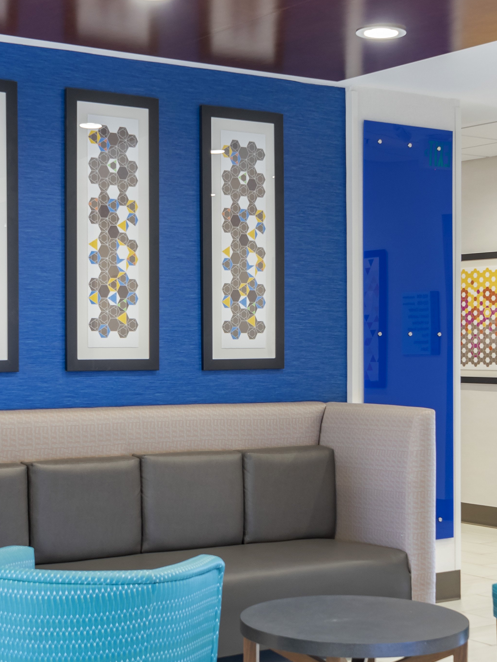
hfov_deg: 24.7
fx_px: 1130
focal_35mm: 59
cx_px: 189
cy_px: 427
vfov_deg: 32.5
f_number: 8
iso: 400
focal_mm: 28
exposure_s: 1/15
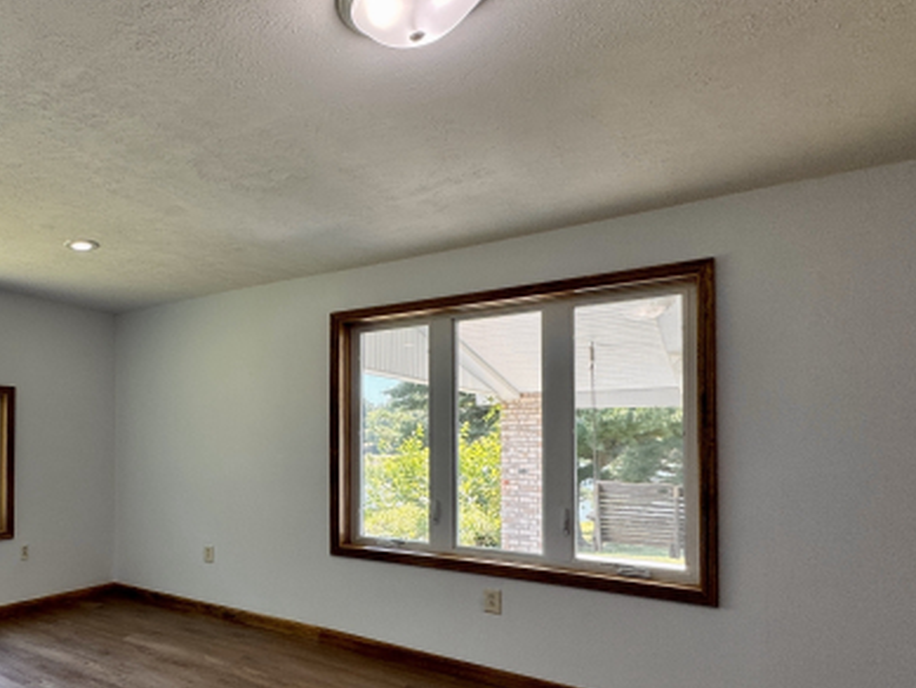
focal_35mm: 24
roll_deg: -0.9
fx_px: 635
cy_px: 431
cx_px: 161
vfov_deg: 56.1
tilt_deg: -0.1
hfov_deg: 64.2
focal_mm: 2.22
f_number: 2.2
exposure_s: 1/120
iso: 50
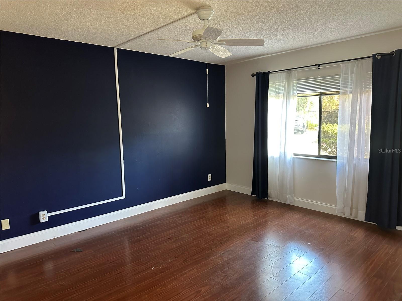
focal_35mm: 24
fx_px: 279
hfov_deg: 71.6
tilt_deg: -6.8
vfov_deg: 56.8
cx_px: 201
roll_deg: +1.1
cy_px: 150
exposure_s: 1/40
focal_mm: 6.86
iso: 640
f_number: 1.78
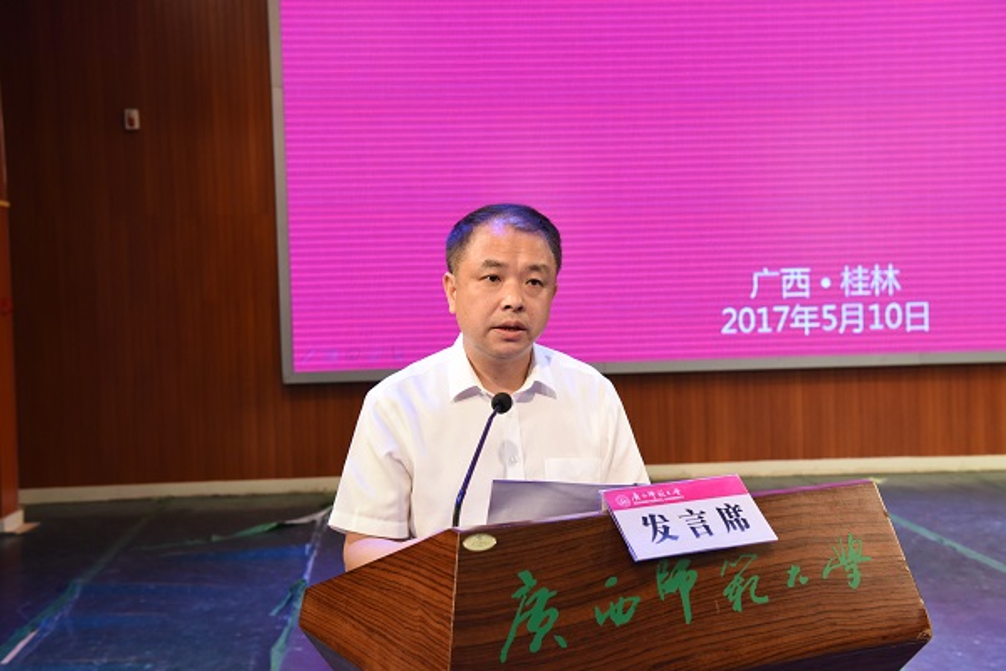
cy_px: 336
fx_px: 1341
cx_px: 503
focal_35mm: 48
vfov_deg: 28.1
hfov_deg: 41.1
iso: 2500
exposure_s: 1/160
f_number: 6.3
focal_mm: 48
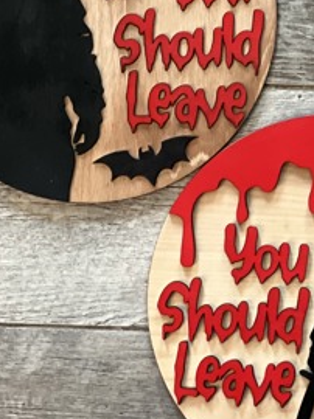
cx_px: 315
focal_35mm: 200
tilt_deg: -87.5
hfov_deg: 7.4
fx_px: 2423
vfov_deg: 9.9
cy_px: 40
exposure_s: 1/24
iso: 320
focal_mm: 9
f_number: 2.8
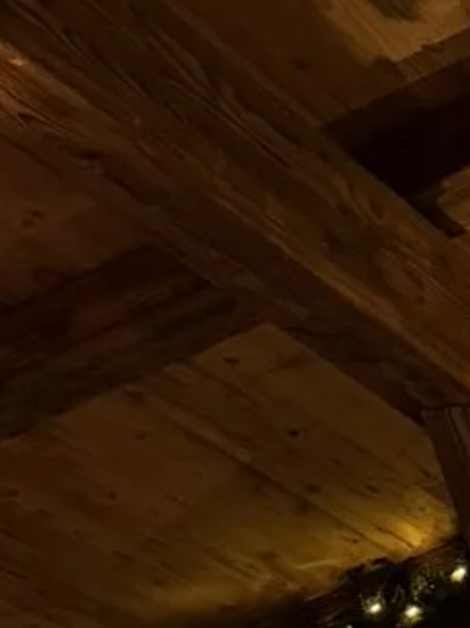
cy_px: 1555
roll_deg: -2.4
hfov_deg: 8.8
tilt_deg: -1.7
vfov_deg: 10.5
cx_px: 934
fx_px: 2899
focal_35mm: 160
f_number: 1.78
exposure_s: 1/50
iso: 250
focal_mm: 6.76
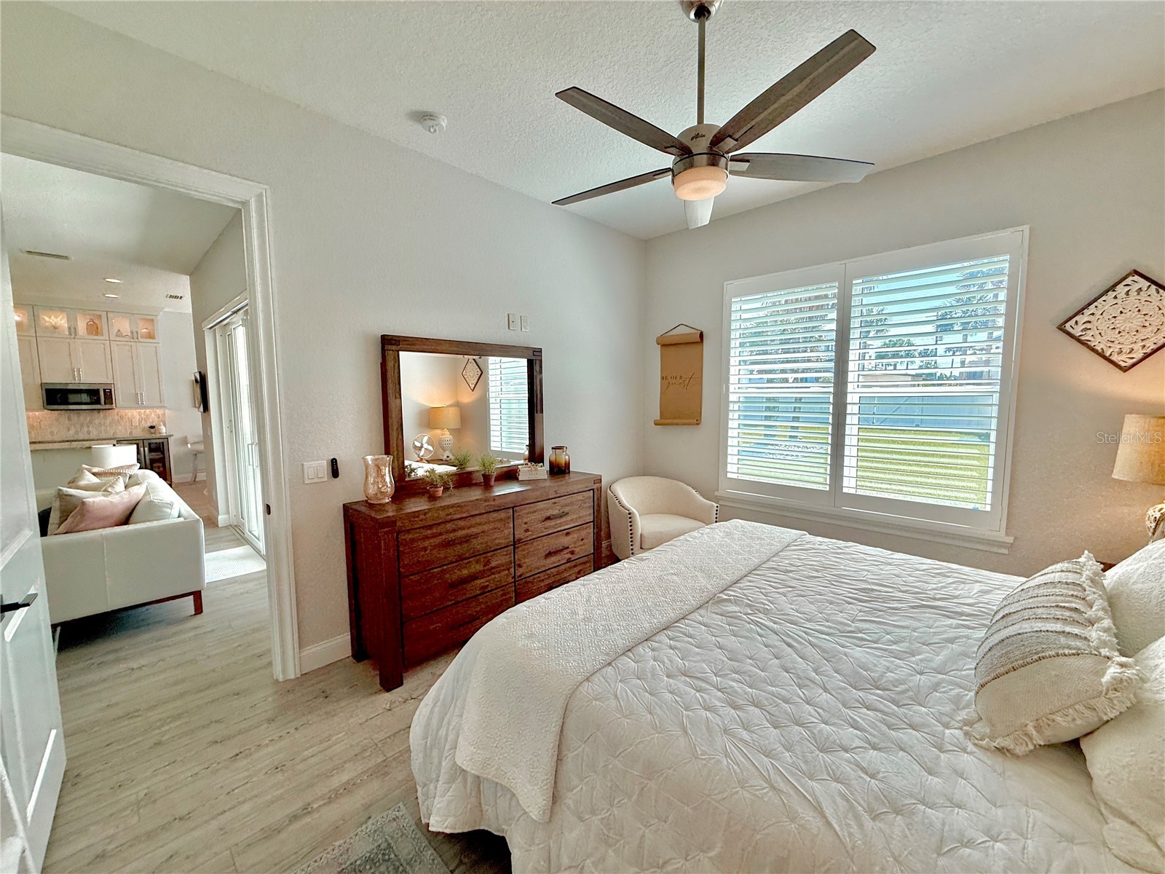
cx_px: 582
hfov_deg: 102.1
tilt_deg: -5.0
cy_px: 437
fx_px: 471
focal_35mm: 14
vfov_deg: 85.7
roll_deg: -0.4
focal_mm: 2.22
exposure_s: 1/192
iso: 64
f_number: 2.2
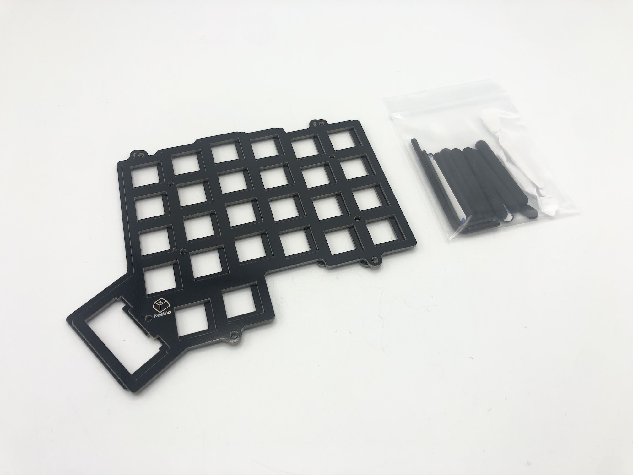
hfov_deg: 63.4
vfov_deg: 49.7
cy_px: 238
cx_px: 316
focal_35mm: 28
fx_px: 512
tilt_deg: -55.8
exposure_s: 1/268
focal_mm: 4
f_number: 1.8
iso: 20
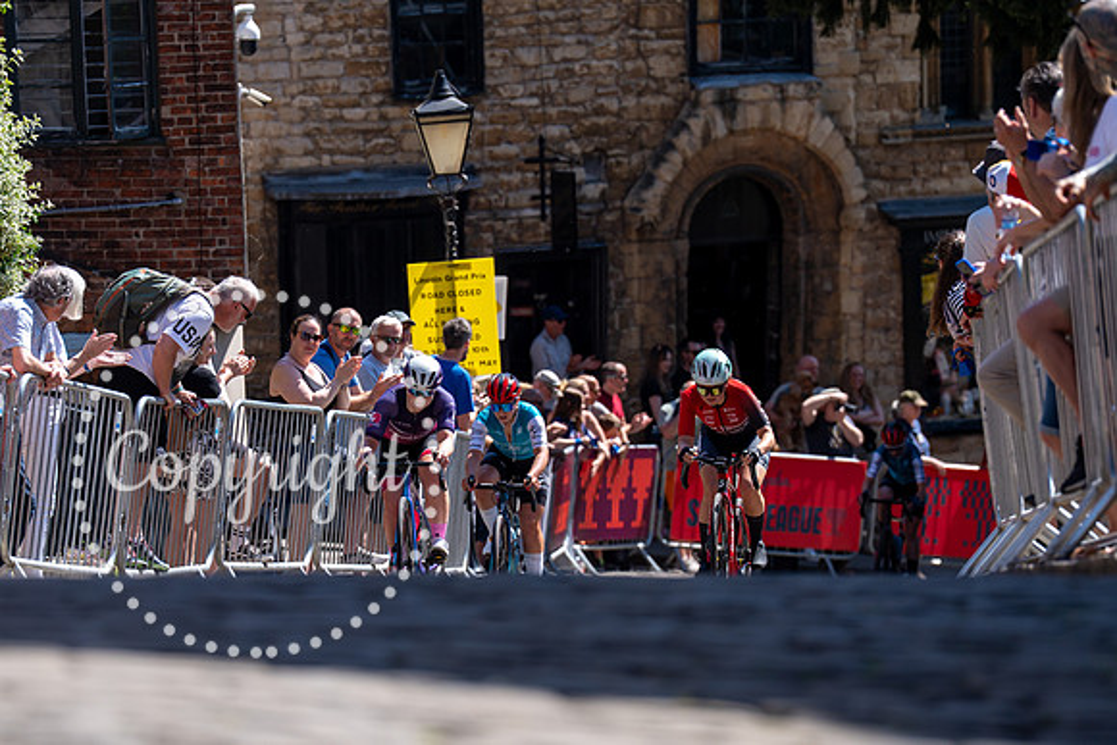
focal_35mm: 229
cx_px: 413
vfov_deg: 6.0
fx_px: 7120
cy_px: 470
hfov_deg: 9.0
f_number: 4
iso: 100
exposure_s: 1/1600
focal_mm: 182
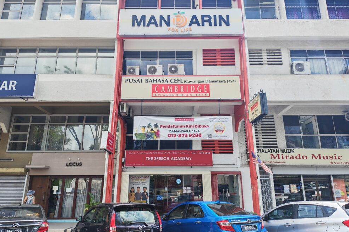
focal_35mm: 26
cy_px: 120
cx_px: 175
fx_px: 252
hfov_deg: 69.4
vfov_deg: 49.5
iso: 50
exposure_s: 1/420
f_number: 1.9
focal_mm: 6.12
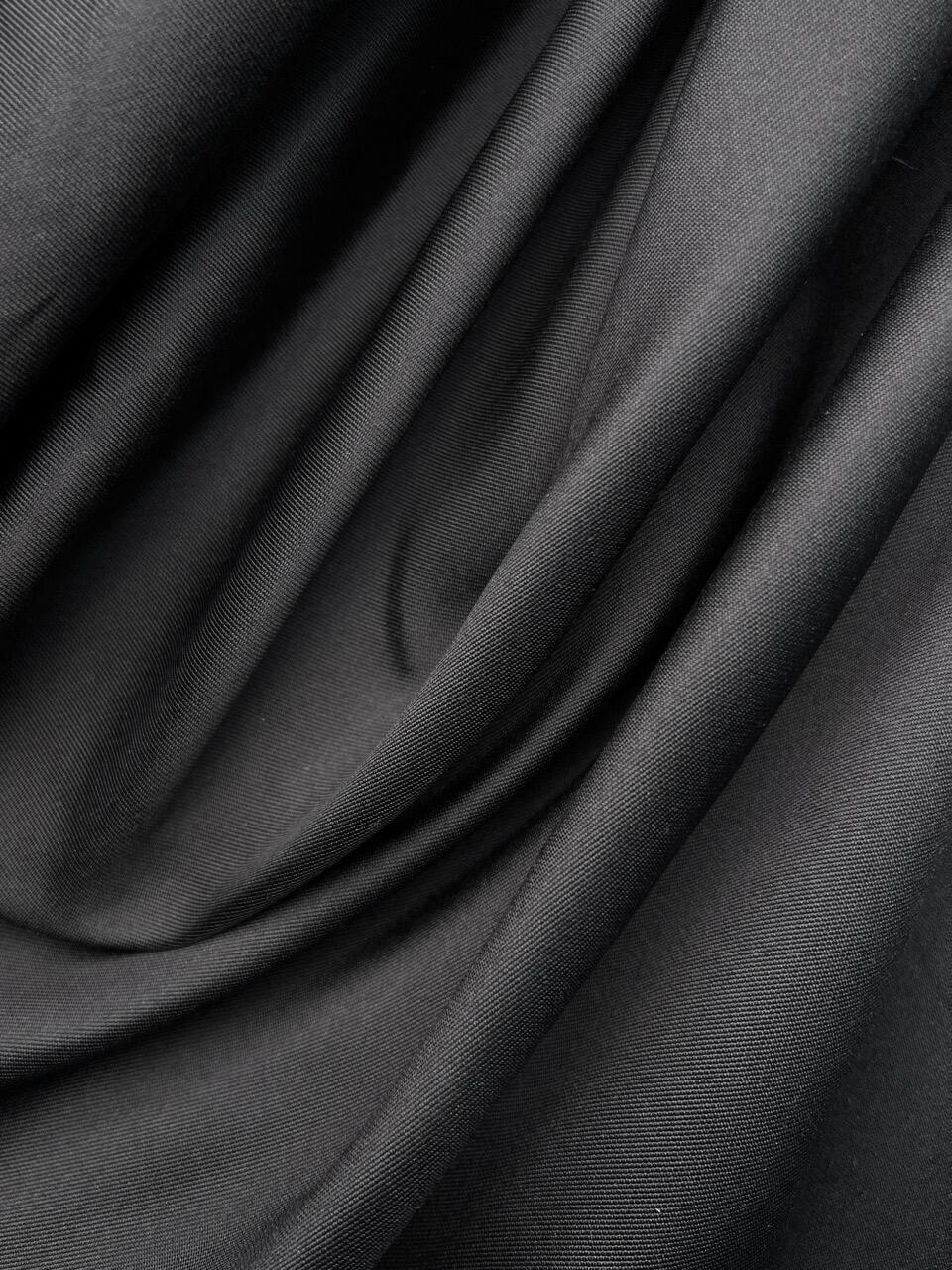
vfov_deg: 67.3
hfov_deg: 53.1
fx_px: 953
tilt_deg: -88.1
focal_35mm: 26
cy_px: 635
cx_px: 476
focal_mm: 5.7
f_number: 1.5
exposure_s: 1/674
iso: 50
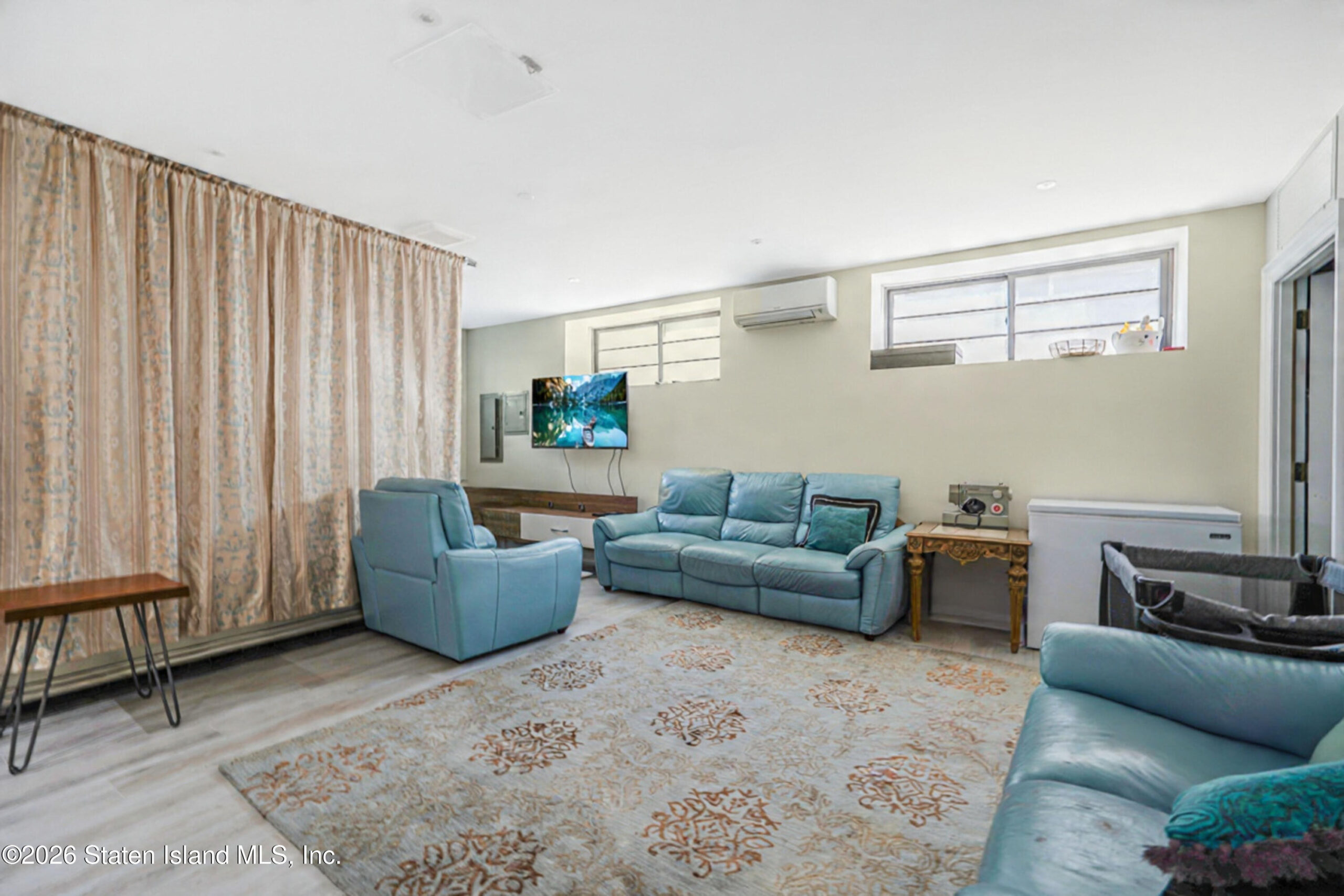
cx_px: 672
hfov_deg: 95.0
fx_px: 616
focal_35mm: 16
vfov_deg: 72.1
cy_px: 448
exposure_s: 1/8
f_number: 4
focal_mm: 16.5
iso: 64
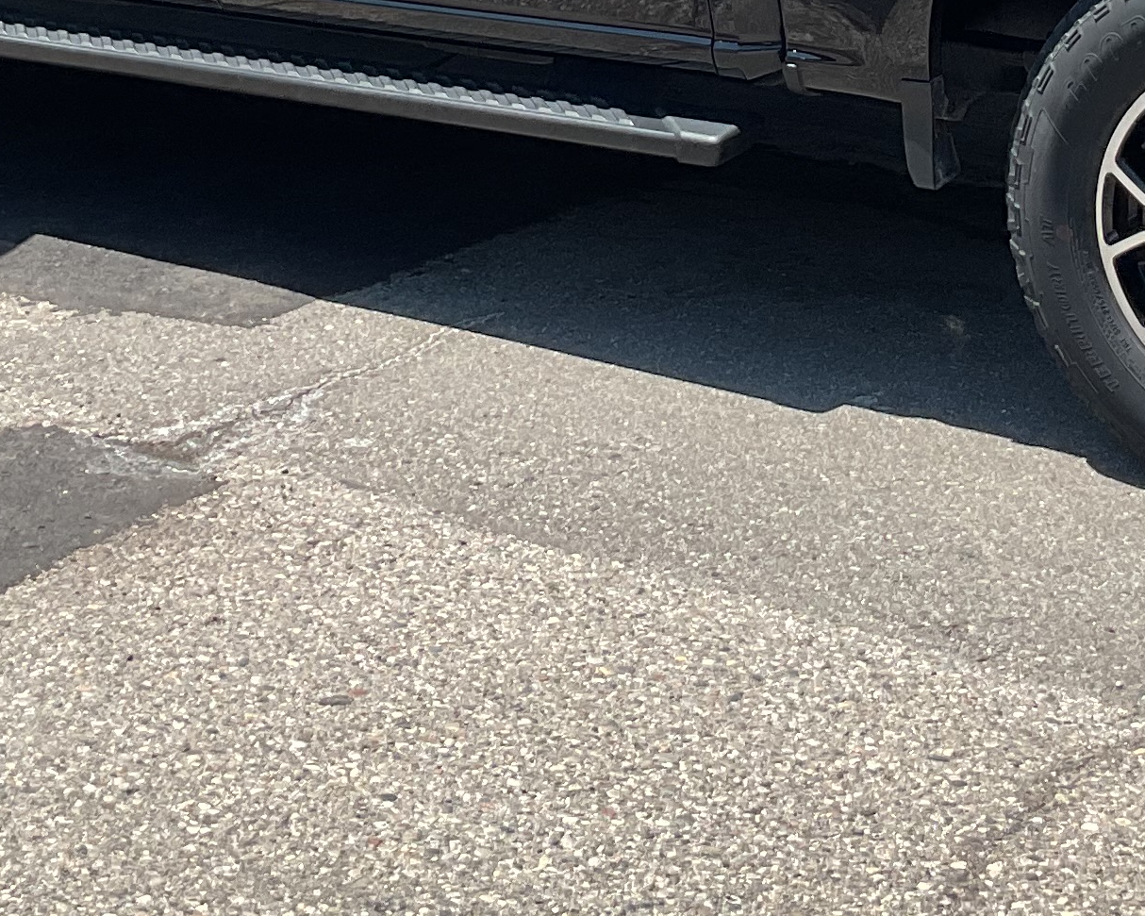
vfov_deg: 15.8
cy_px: -168
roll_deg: -0.4
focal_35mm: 94
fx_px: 3185
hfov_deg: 20.2
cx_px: 851
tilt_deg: -9.1
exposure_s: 1/978
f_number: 1.8
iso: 16
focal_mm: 3
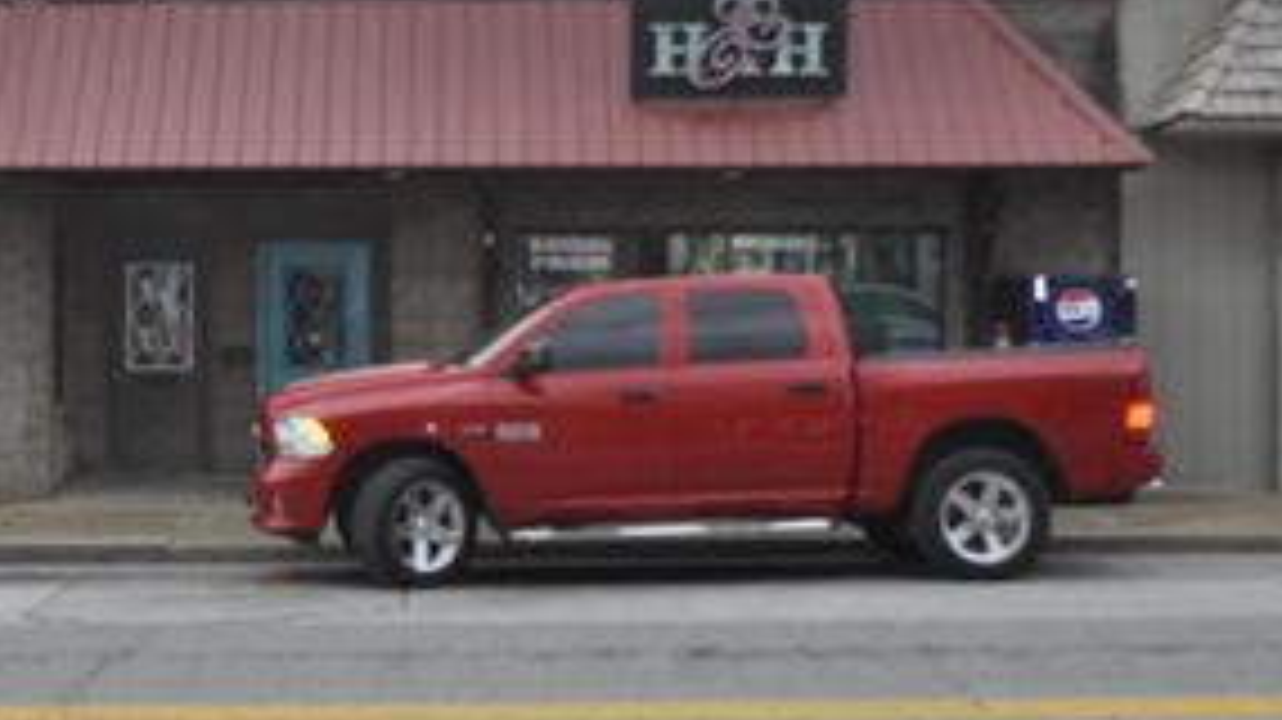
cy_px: 266
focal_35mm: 66
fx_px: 2243
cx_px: 292
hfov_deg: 31.2
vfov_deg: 18.2
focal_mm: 24
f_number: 8
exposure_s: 1/200
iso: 400
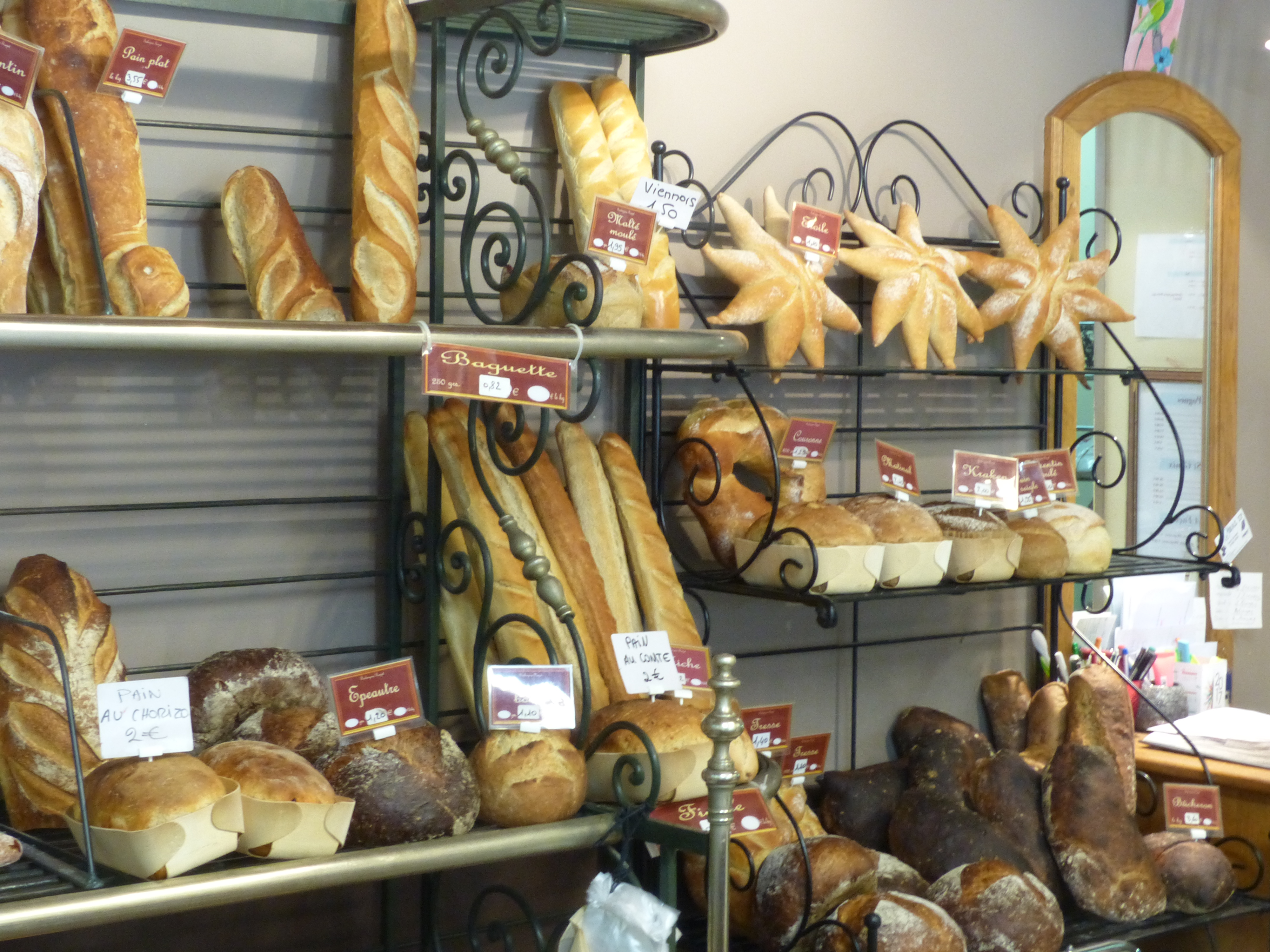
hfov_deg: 31.7
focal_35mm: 61
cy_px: 476
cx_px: 635
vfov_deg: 24.0
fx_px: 2238
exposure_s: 1/5
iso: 400
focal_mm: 10.9
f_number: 8
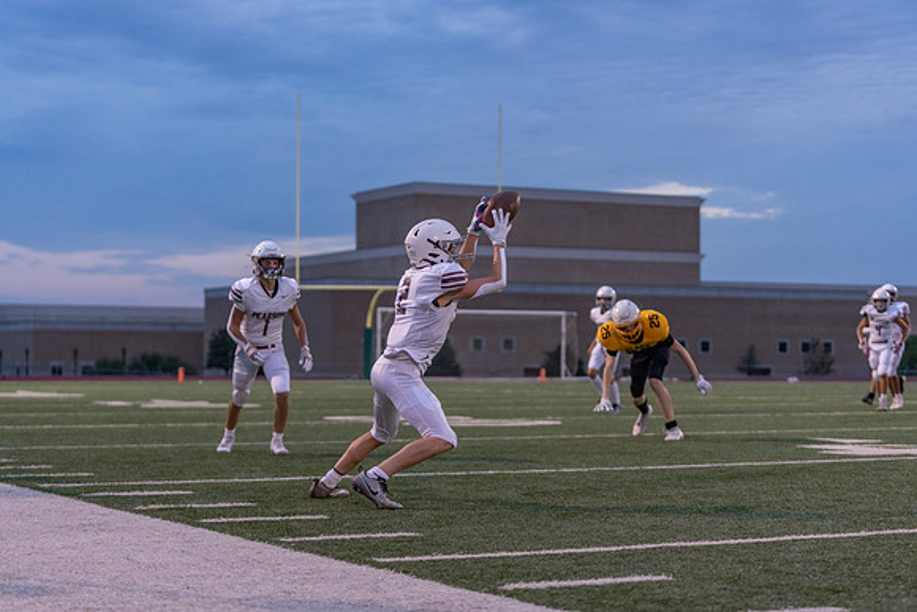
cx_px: 458
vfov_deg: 18.9
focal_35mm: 72
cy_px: 306
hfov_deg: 28.1
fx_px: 1834
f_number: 2.8
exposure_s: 1/1250
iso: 2000
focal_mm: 72
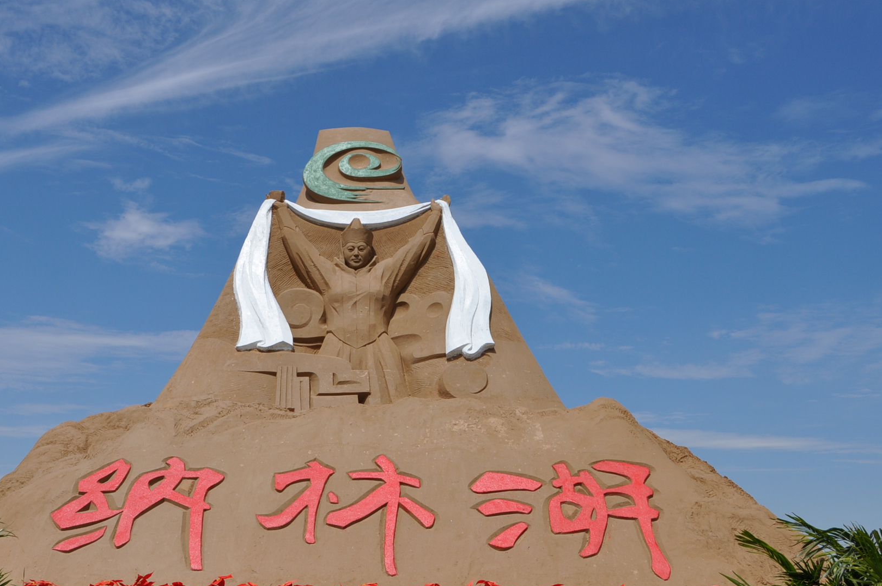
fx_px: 1215
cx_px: 391
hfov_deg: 39.8
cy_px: 341
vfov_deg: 27.1
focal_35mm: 50
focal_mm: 25
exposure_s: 1/500
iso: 200
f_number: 11
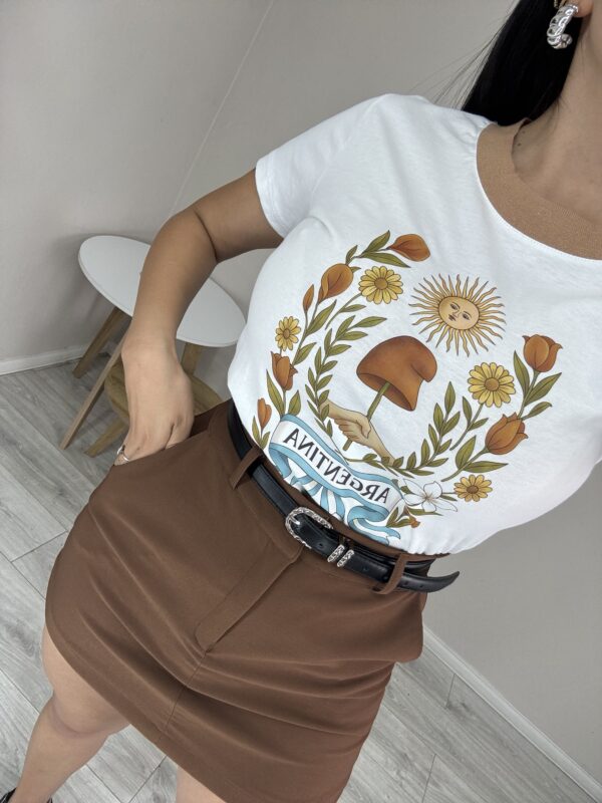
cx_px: 301
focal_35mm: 23
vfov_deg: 73.9
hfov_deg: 58.9
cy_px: 402
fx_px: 533
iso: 32
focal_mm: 2.69
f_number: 1.9
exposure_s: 1/100
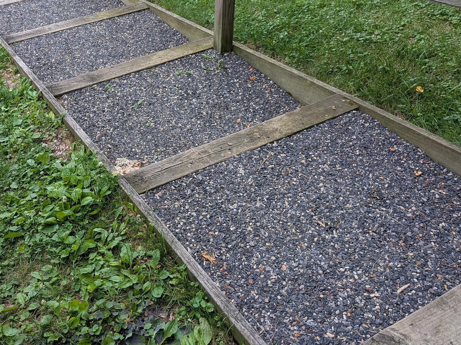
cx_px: 163
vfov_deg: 36.2
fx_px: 519
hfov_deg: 47.3
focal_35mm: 39
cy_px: 96
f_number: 1.7
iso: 27
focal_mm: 4.53
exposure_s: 1/187
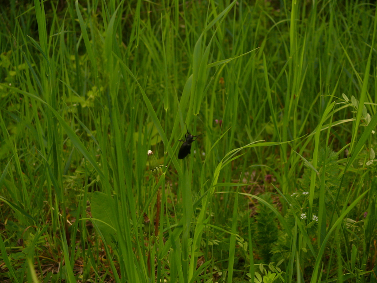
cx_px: 188
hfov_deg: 29.4
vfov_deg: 22.3
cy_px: 142
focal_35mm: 66
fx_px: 719
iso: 100
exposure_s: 1/250
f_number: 3.2
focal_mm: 14
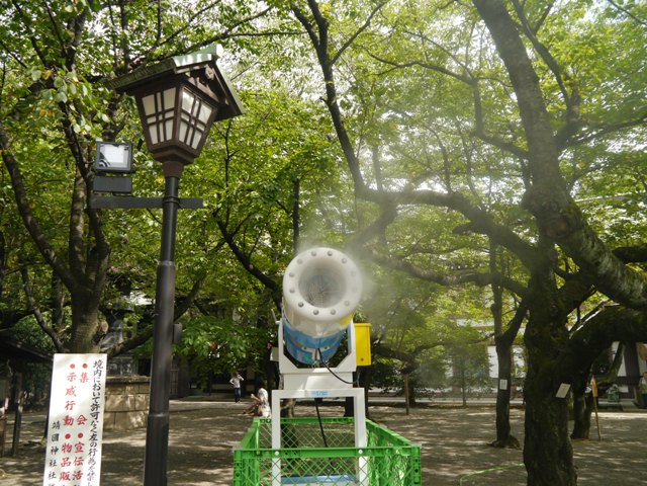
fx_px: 523
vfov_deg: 49.7
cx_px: 324
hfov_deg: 63.4
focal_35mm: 28
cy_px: 243
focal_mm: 14
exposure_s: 1/200
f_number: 5
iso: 160
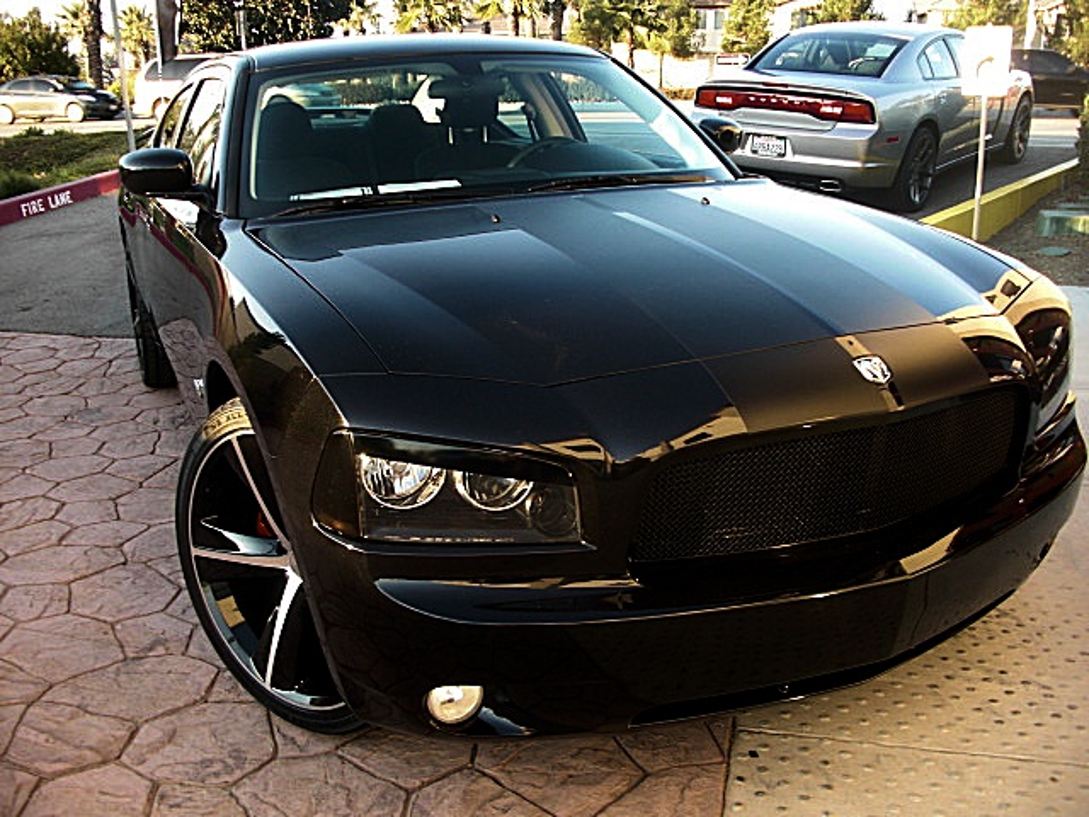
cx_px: 544
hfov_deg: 51.4
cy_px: 408
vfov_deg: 39.7
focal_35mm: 36
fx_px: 1133
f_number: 2.8
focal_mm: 6.3
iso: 100
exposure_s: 1/100
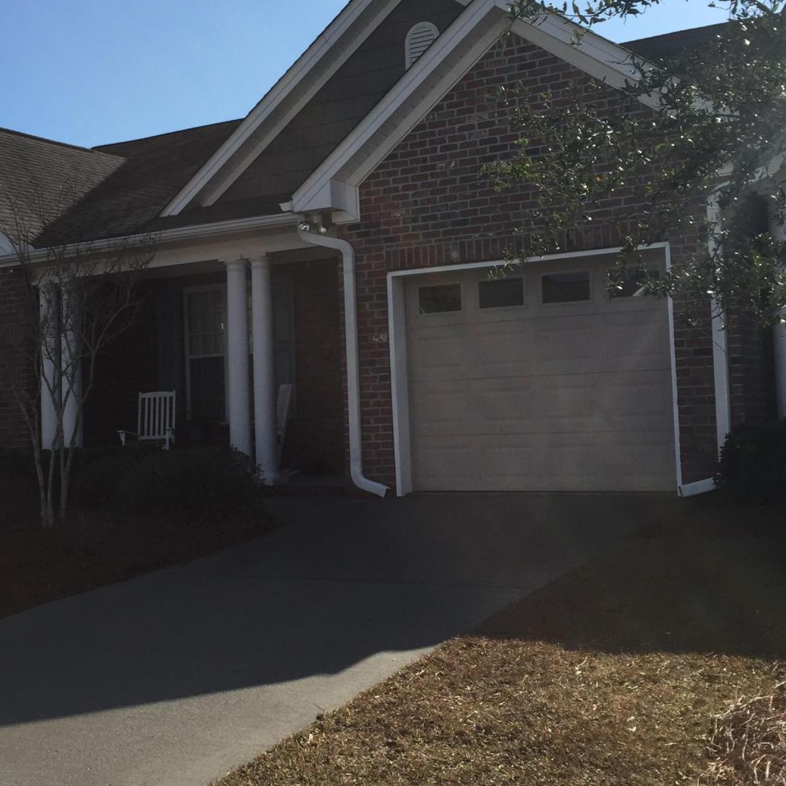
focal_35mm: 48
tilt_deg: +1.0
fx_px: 1233
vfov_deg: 35.3
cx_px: 274
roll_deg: +1.5
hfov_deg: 35.1
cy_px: 342
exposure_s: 1/2475
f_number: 2.2
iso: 32
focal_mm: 4.15
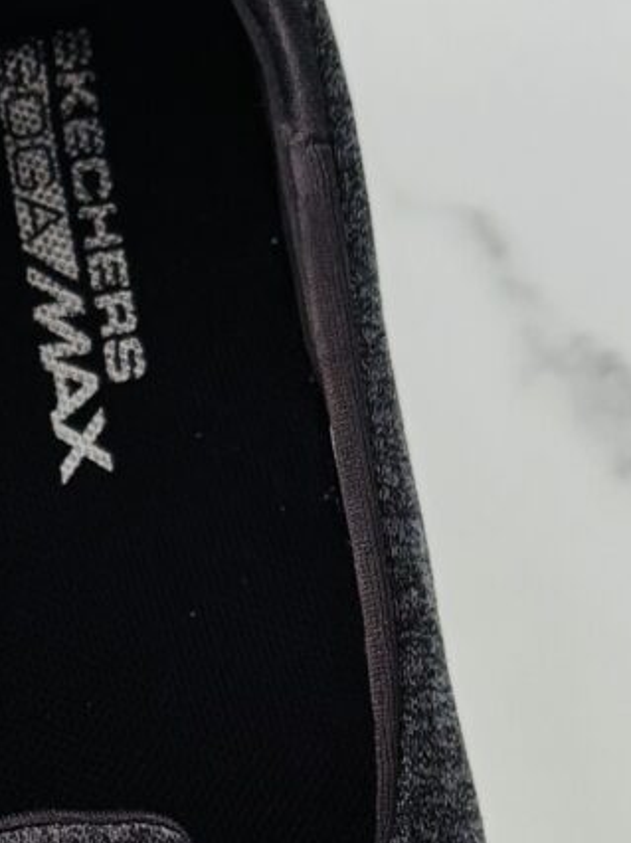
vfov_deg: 15.3
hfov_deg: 11.2
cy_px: 938
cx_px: -396
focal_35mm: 125
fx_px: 3041
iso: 250
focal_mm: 5.96
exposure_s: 1/60
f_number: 1.6
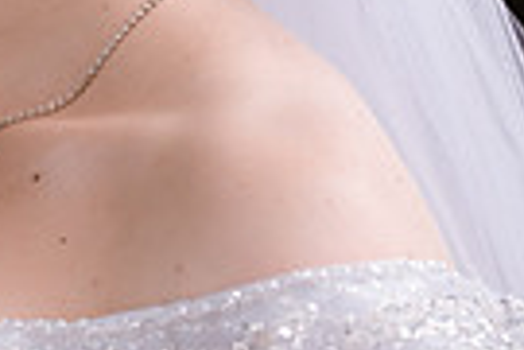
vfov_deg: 3.5
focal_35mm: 387
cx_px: -237
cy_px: -138
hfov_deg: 5.3
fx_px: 5633
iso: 125
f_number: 3.2
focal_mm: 90
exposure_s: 1/640
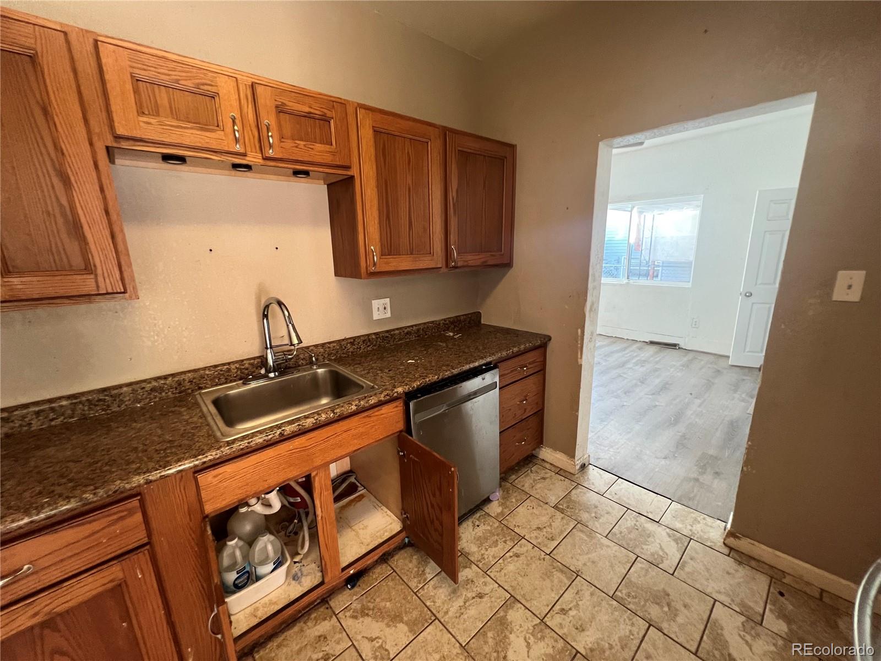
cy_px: 330
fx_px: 331
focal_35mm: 13
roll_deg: +1.6
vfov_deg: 89.9
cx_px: 440
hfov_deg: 106.2
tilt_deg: -12.3
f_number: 1.8
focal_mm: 1.57
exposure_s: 1/60
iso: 320
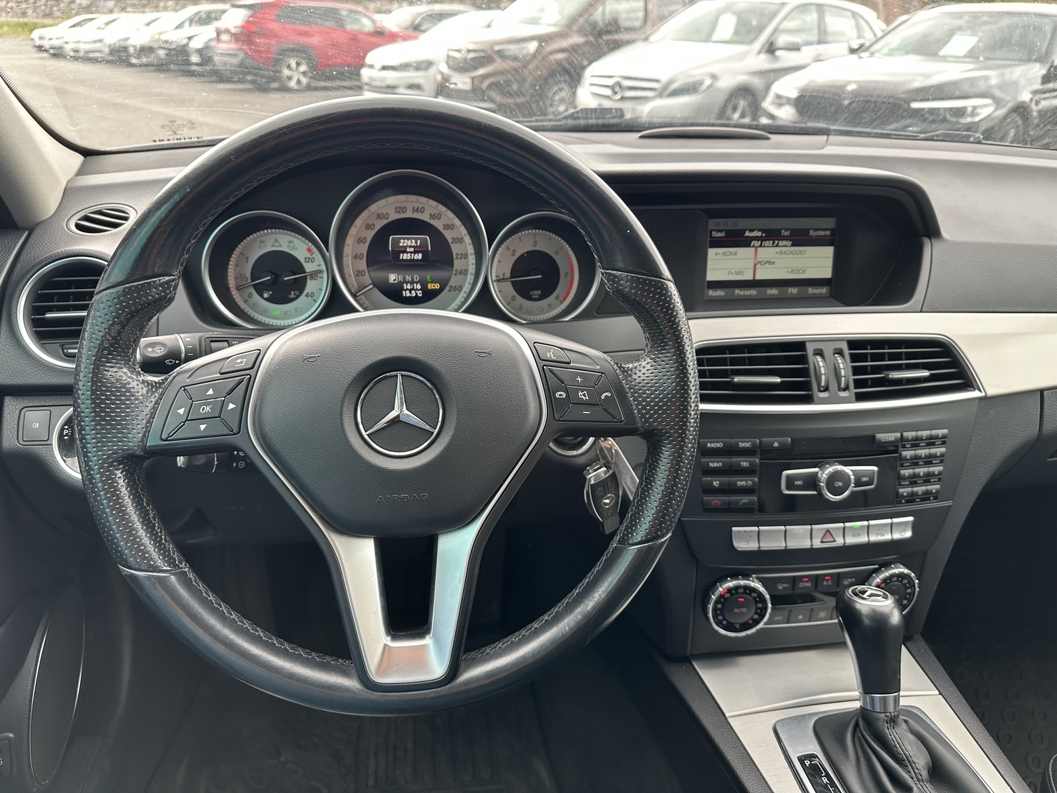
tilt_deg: -25.1
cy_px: 396
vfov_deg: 56.8
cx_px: 528
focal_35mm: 24
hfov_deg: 71.6
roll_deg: -0.6
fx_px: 733
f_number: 1.78
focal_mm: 6.86
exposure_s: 1/121
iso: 100
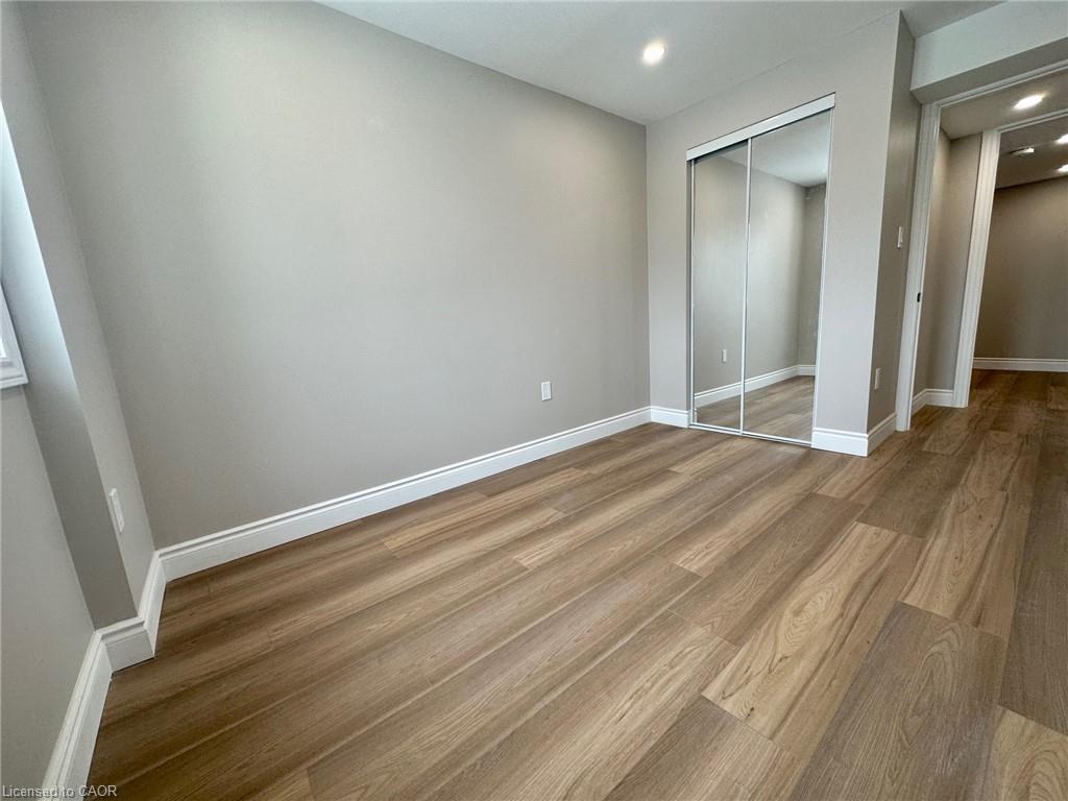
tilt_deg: -8.8
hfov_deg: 102.1
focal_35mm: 14
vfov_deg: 85.7
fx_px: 432
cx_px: 534
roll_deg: +3.5
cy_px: 400
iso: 80
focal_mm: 2.22
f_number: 2.2
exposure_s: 1/120
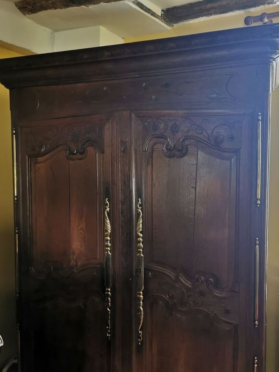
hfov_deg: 42.9
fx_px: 355
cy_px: 204
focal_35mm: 33
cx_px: 155
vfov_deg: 55.3
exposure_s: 1/100
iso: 200
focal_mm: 5.56
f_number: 1.6
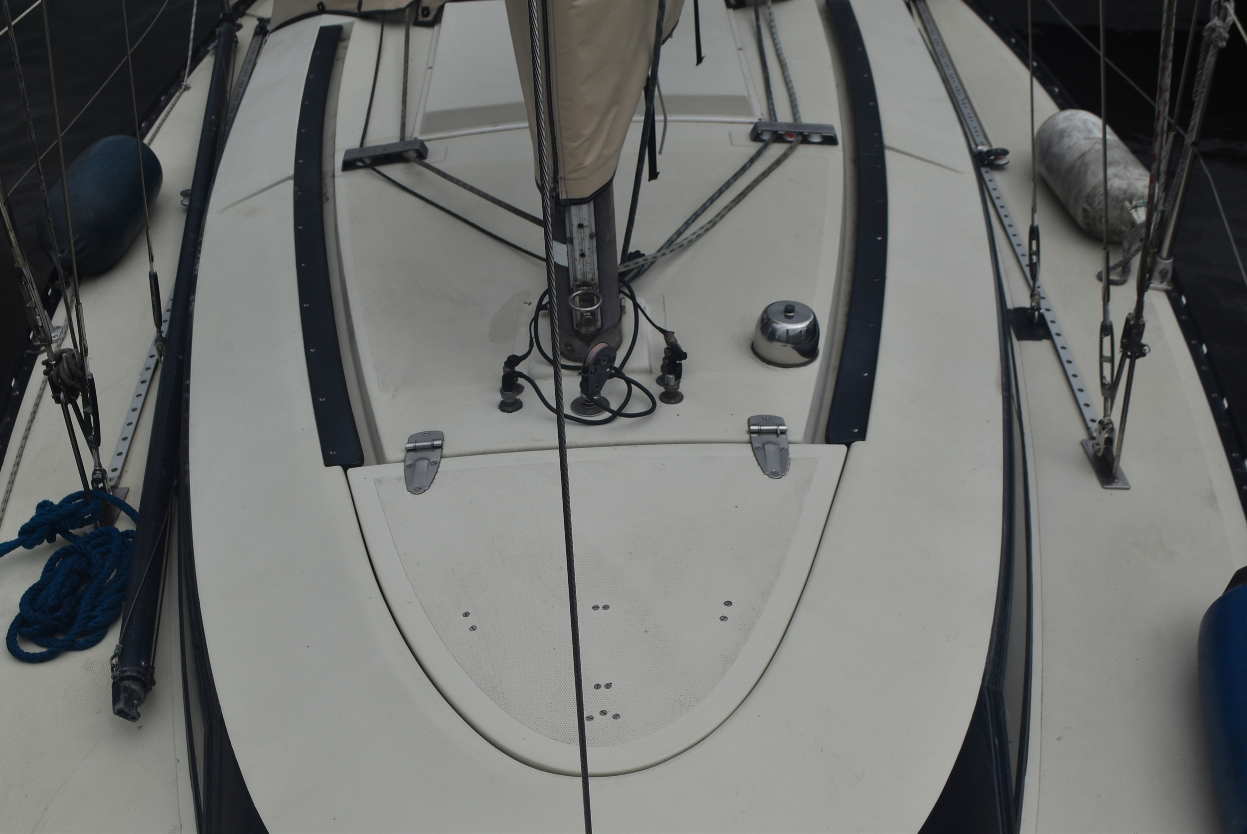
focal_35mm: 39
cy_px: 417
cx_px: 624
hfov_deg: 49.5
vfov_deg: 34.3
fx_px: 1352
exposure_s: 1/400
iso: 200
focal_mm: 26
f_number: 10
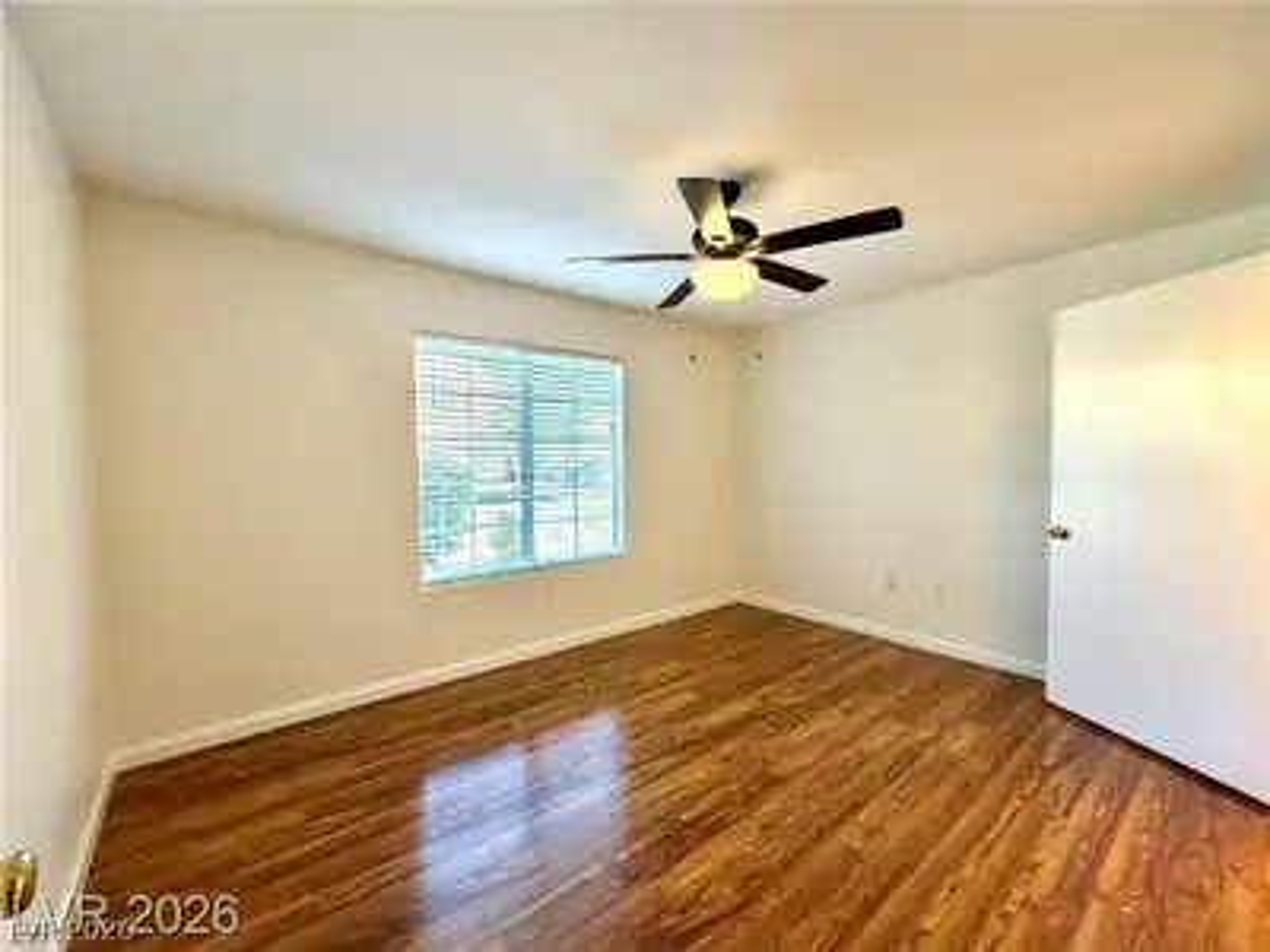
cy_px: 476
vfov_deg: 85.7
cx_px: 635
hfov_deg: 102.1
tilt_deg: -1.4
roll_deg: +0.1
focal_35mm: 14
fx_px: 514
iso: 250
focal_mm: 2.22
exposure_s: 1/120
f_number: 2.2
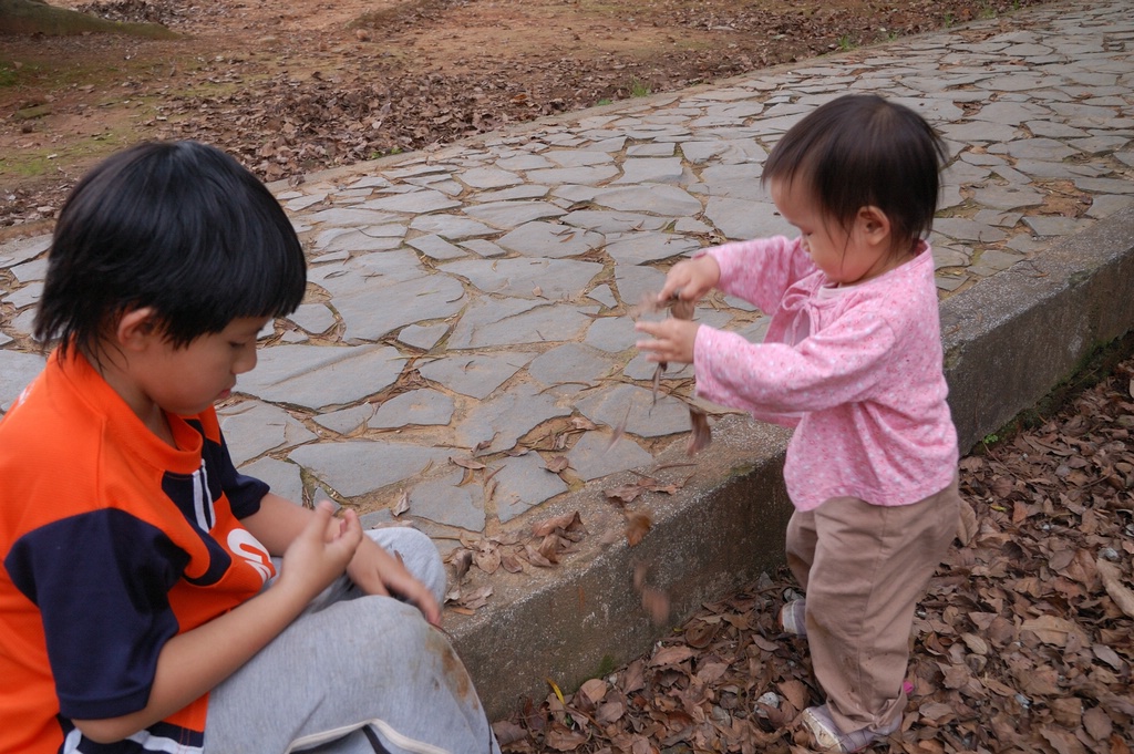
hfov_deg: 55.1
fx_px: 1086
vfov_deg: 38.3
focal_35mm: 34
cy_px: 377
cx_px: 567
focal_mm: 23
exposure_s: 1/50
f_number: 5
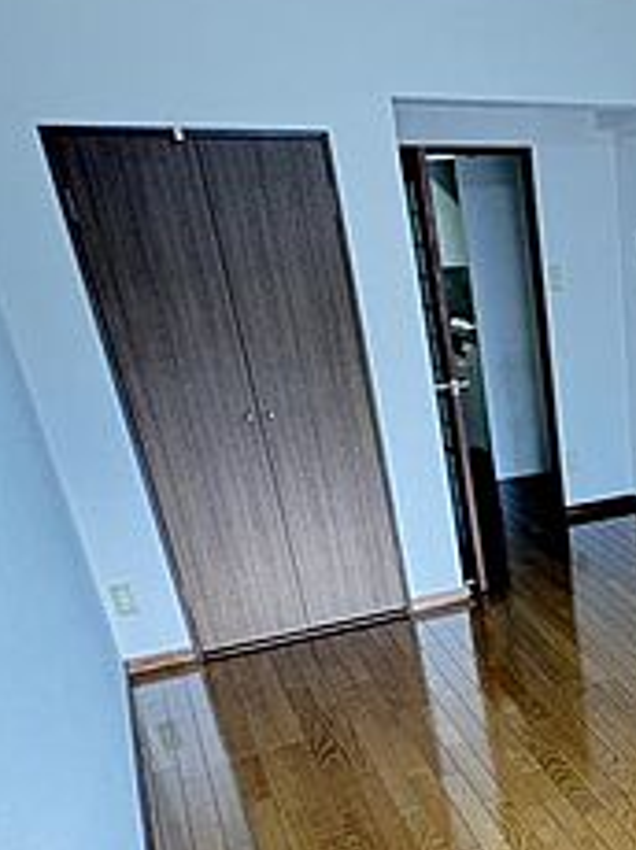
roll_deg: +0.9
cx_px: 751
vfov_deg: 45.9
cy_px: 654
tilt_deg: -26.5
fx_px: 957
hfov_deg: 31.3
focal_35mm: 39
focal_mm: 2.22
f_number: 2.2
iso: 400
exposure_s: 1/60
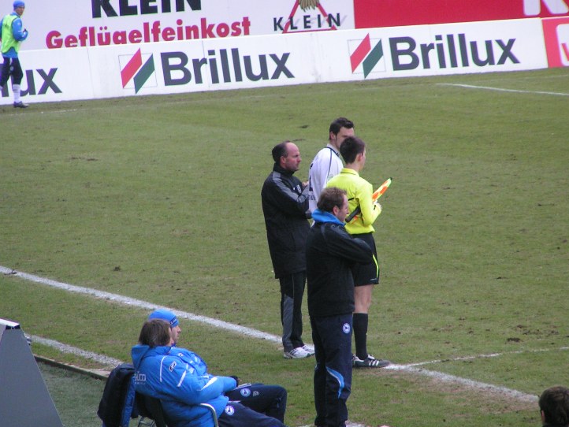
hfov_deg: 4.7
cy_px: 224
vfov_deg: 3.5
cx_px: 277
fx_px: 6922
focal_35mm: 421
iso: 200
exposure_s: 1/250
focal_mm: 58
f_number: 3.5
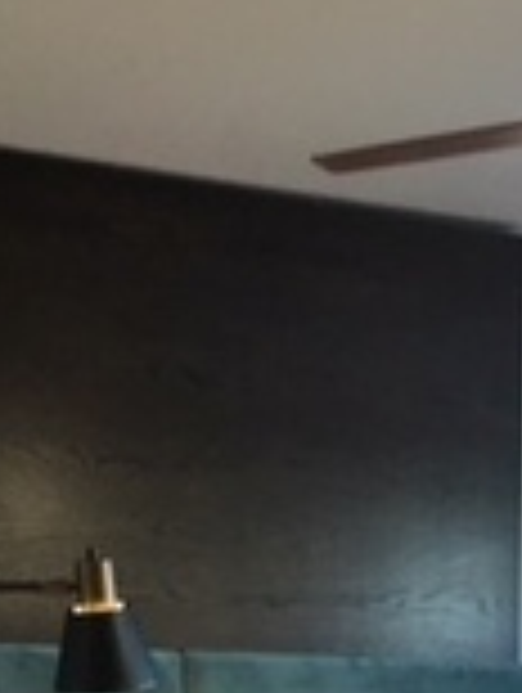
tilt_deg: -8.3
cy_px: 1044
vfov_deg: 18.4
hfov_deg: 15.8
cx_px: 313
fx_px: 1885
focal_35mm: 94
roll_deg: +1.6
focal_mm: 4.15
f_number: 2.2
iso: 40
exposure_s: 1/30
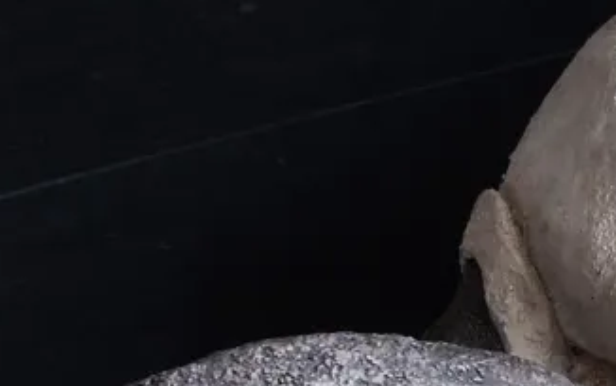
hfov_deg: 21.2
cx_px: 773
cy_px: 674
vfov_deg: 13.2
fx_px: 1511
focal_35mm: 90
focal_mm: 2.87
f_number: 2
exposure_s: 1/100
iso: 80
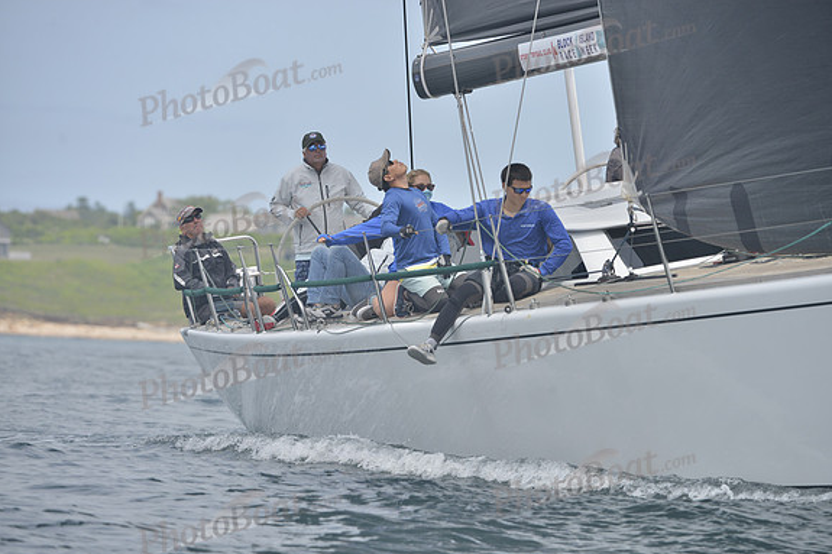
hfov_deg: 9.3
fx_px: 5129
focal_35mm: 222
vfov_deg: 6.2
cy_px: 277
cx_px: 418
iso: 280
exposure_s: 1/1000
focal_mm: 220
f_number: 6.3
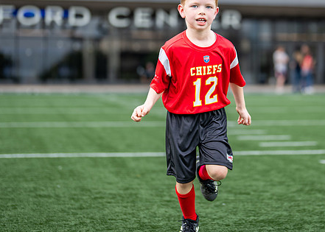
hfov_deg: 20.5
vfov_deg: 14.7
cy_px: 58
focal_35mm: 97
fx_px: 895
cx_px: 228
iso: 100
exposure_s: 1/1600
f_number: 1.2
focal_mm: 50
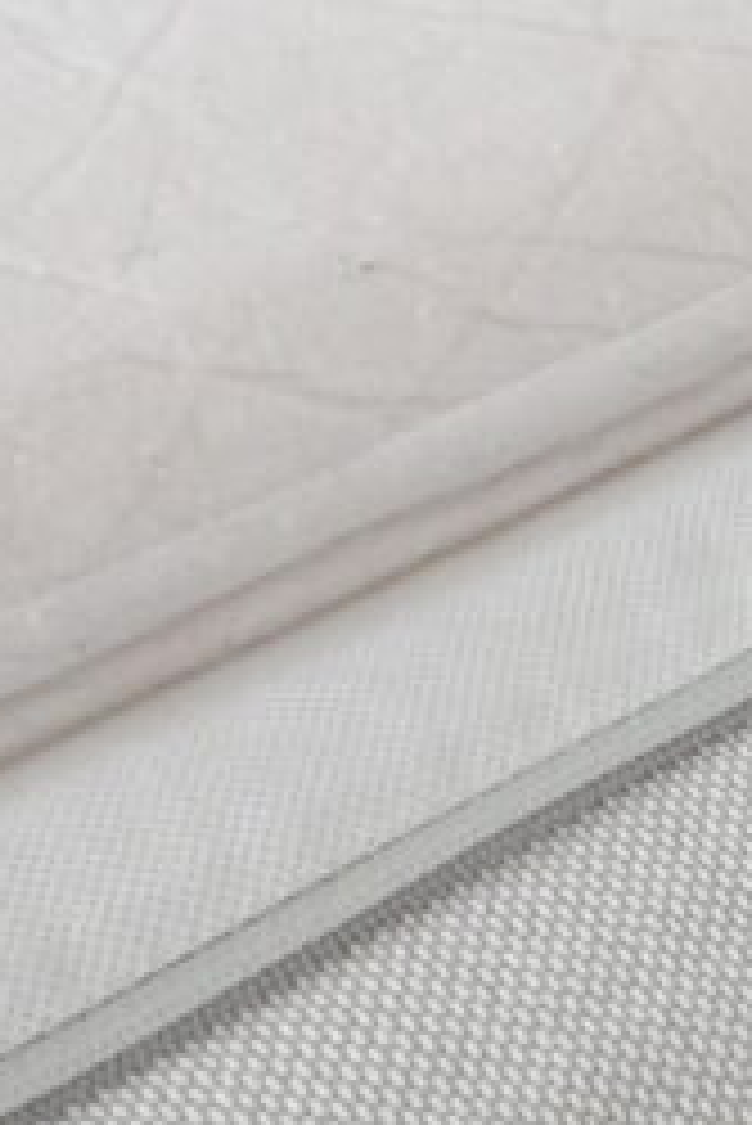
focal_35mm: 123
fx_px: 3848
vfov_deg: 16.6
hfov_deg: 10.3
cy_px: 396
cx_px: 1515
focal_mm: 11.35
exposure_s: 1/125
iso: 1250
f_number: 3.5
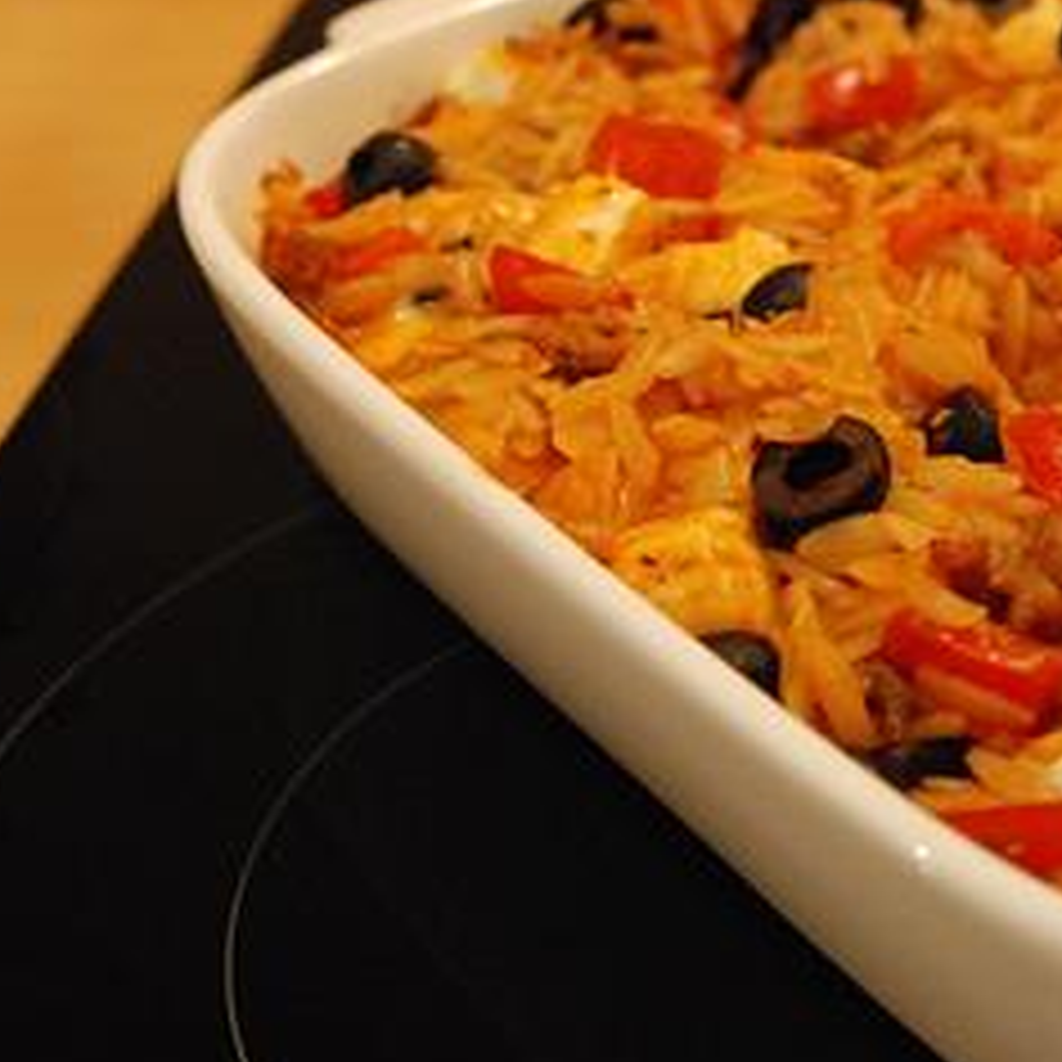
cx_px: 918
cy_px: 270
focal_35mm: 65
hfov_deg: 25.8
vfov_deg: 26.2
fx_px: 2256
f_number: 2.8
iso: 1600
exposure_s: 1/40
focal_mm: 20
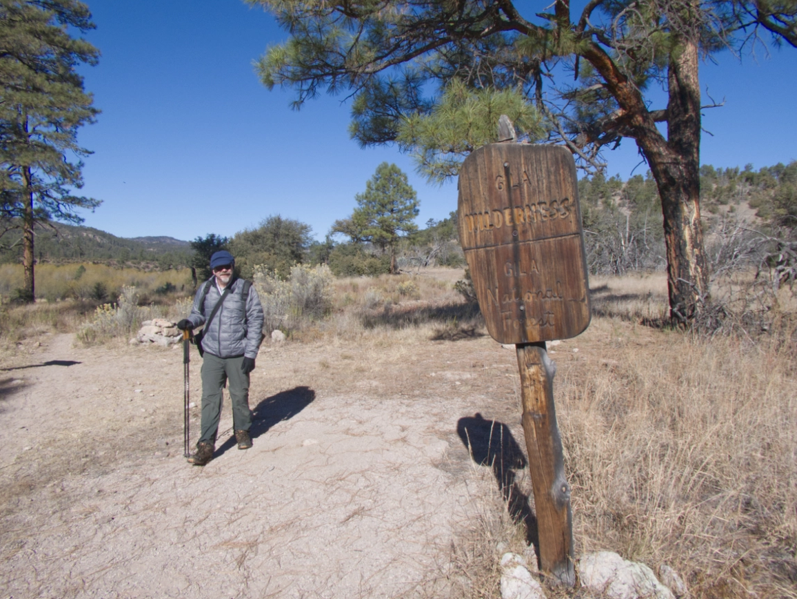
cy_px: 290
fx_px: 622
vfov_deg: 51.4
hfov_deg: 65.3
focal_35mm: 27
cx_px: 404
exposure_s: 1/800
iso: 80
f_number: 4
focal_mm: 4.3
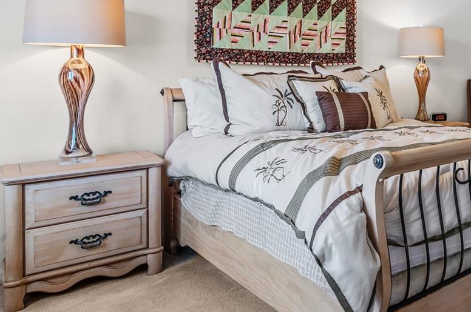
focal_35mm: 33
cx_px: 464
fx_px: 431
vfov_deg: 38.9
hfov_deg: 48.1
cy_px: 81
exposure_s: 1/3
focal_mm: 16
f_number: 10
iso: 320
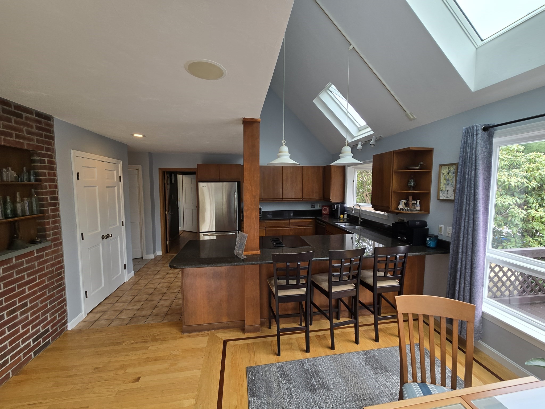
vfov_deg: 89.9
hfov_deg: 106.2
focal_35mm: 13
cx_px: 272
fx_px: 205
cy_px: 204
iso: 50
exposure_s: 1/120
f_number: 2.2
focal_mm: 2.2
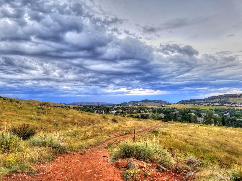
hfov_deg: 67.3
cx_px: 121
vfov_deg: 53.1
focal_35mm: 26
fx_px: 182
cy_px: 90
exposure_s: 1/321
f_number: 1.7
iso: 50
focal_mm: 4.2
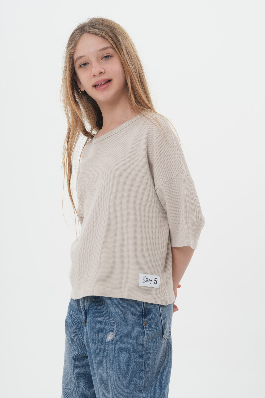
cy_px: 199
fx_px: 1446
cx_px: 132
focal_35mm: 131
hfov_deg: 10.5
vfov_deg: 15.6
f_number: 14
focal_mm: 131
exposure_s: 1/125
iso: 200
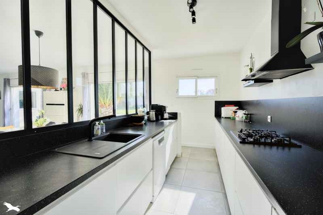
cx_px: 162
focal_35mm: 16
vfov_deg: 73.7
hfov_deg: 96.7
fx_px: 144
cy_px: 108
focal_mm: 16
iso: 800
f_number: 8
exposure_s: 1/2000
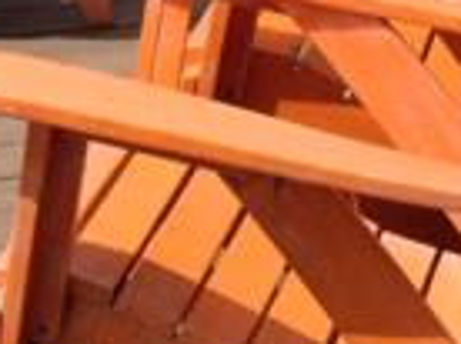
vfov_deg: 5.6
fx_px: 3457
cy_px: -304
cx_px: -528
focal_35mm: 260
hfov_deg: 7.3
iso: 64
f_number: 2.4
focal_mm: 4.28
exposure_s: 1/3067
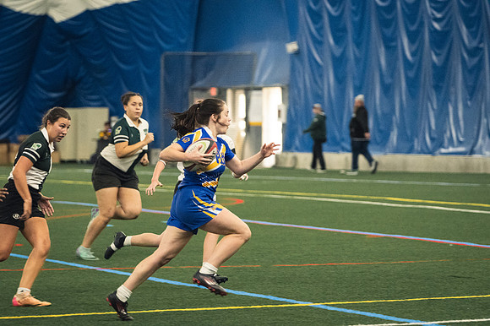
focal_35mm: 183
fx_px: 2489
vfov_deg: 7.5
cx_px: 245
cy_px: 163
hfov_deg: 11.2
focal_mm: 122
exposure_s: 1/500
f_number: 2.8
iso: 8000
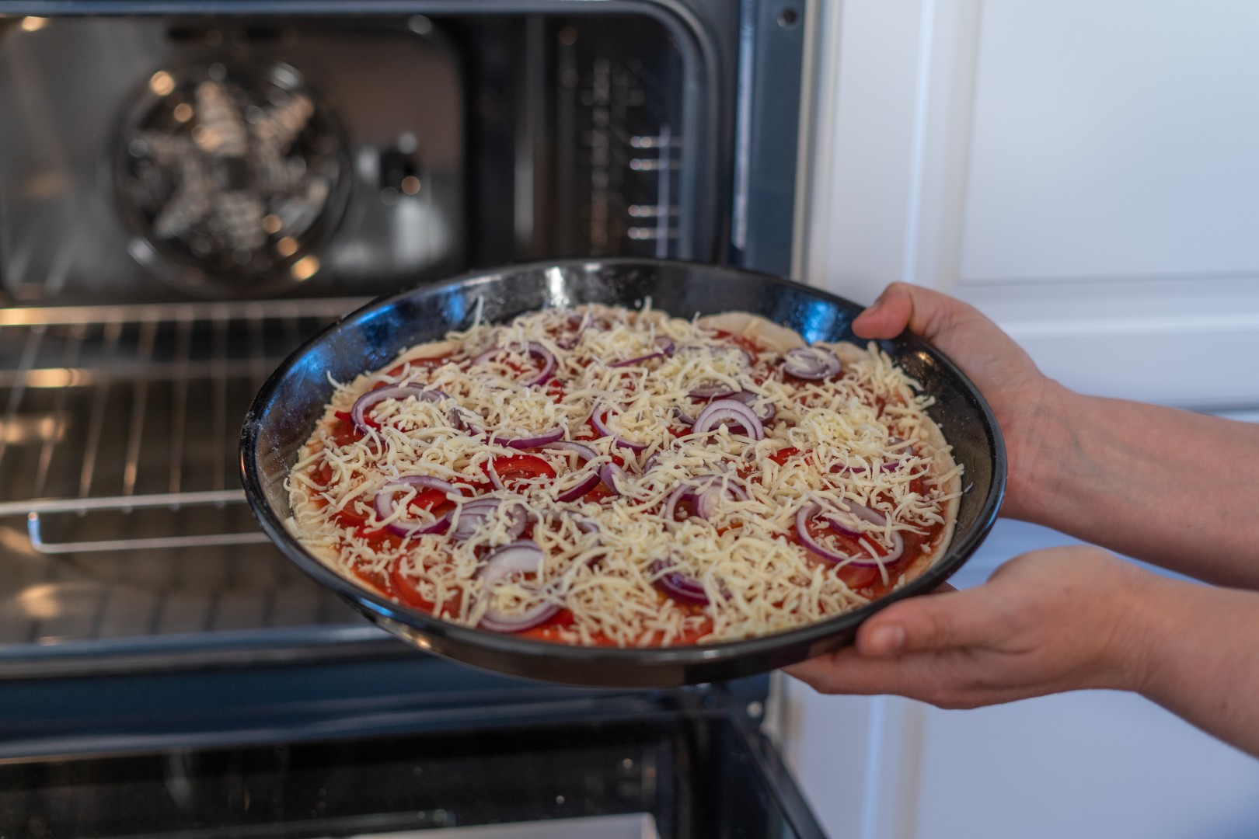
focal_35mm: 50
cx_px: 630
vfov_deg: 27.0
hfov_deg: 39.6
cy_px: 420
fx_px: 1748
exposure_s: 1/60
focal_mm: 50
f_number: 2.5
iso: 320
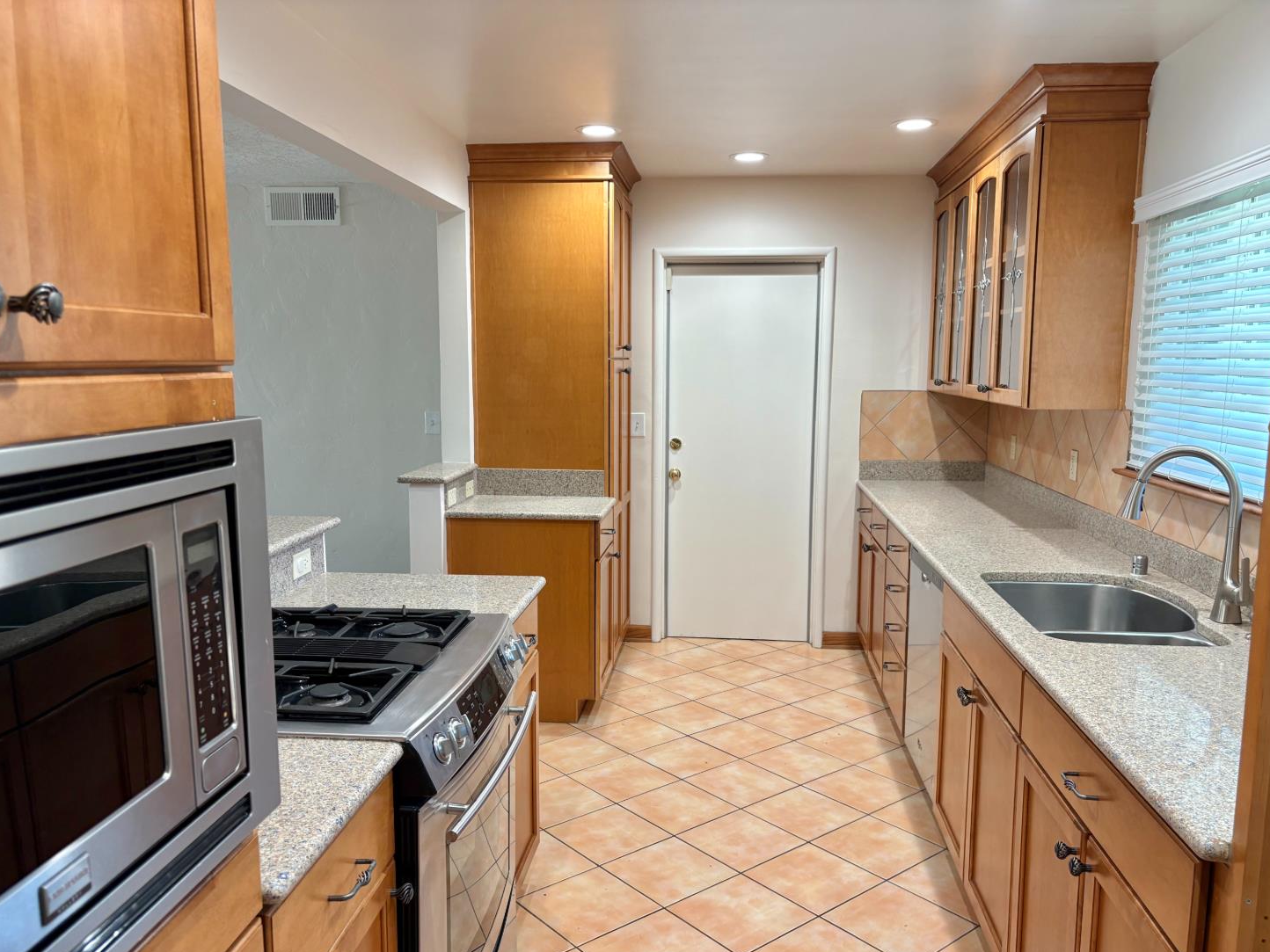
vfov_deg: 51.3
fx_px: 991
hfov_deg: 65.3
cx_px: 656
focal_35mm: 27
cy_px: 494
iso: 100
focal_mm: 5.96
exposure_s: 1/60
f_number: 1.6
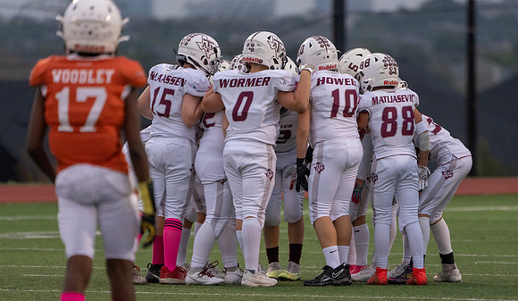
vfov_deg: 2.5
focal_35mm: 505
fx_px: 6998
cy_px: 172
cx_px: 302
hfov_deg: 4.2
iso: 4000
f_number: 5.6
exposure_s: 1/1000
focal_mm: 400
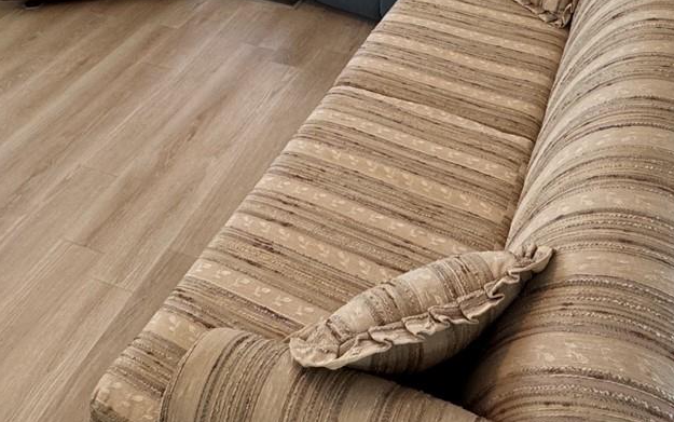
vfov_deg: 28.4
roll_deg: -0.3
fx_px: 698
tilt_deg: -23.5
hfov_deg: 51.1
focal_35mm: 38
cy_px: -109
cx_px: 410
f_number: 2.2
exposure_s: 1/120
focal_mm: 2.22
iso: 320
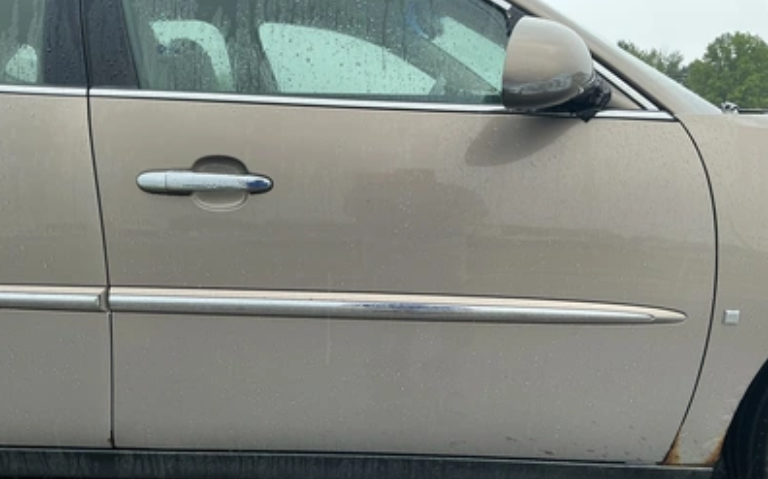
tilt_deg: -13.3
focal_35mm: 30
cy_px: 287
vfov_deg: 41.6
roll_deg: -1.4
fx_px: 628
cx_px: 382
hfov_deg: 62.9
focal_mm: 3
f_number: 1.8
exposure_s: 1/122
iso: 25
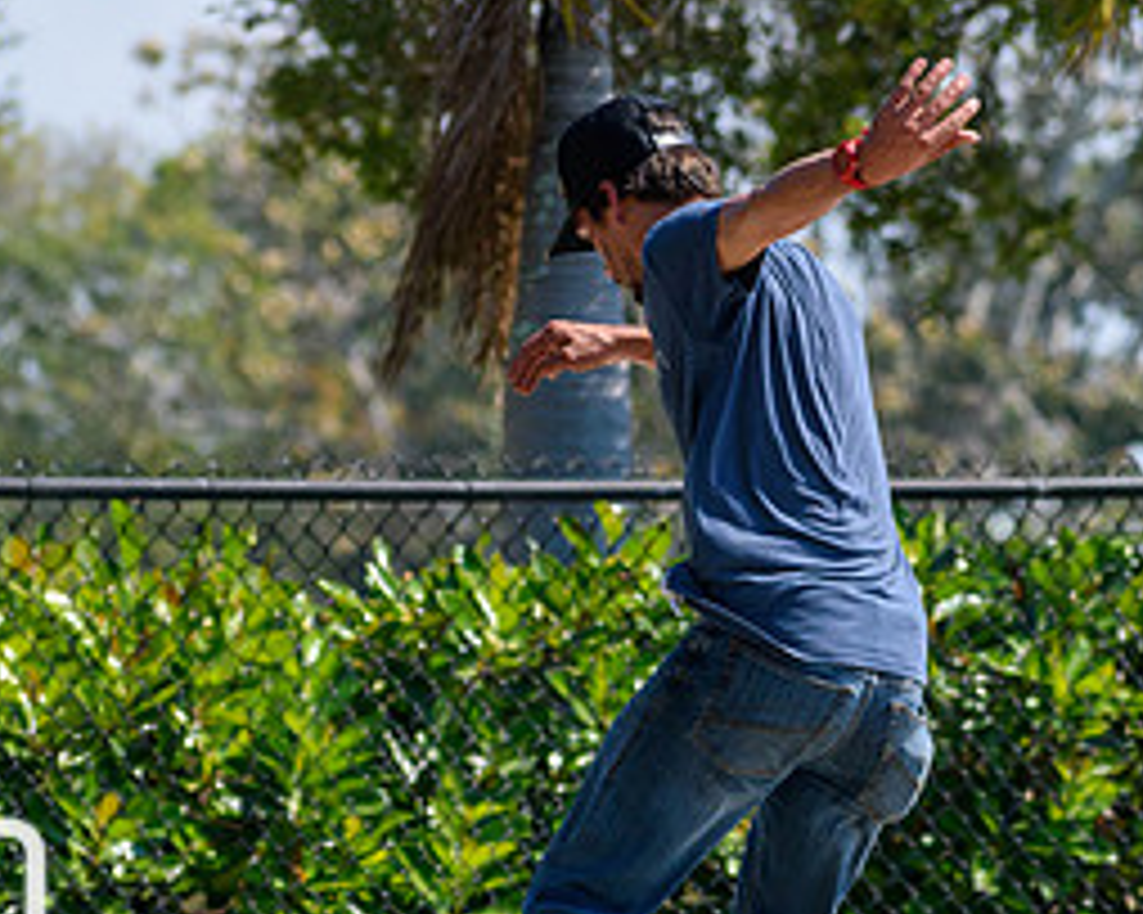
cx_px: 774
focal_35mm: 515
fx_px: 17415
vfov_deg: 3.0
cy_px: 849
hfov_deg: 3.8
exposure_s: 1/2000
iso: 360
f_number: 5.6
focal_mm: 160
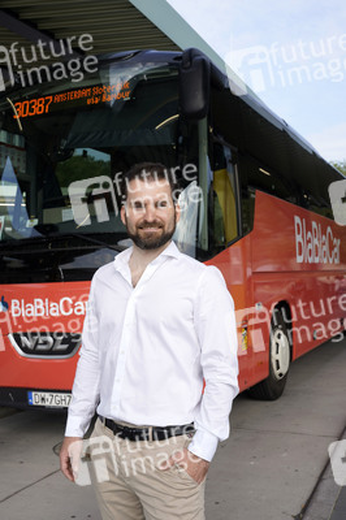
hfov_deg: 34.2
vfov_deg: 49.6
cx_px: 173
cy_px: 260
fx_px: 563
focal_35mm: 39
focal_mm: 39
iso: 100
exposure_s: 1/160
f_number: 8
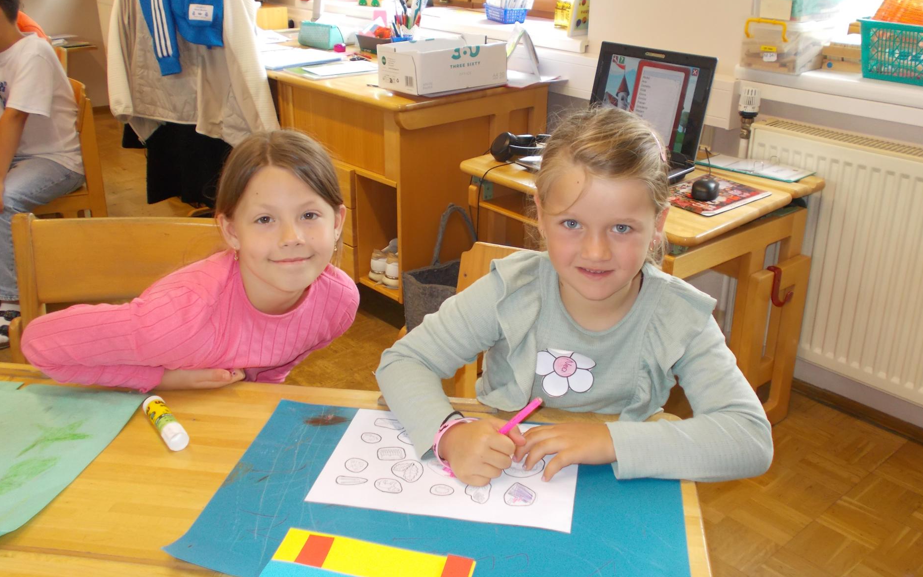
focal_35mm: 37
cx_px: 472
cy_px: 245
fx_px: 931
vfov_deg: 34.4
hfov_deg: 52.7
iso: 200
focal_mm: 6
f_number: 3.6
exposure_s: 1/25
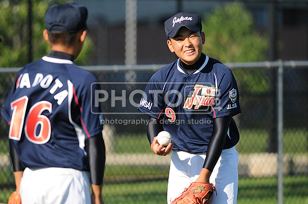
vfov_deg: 3.0
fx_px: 3845
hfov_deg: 4.6
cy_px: 102
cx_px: 154
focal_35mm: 450
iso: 200
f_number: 4
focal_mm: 300
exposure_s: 1/1250
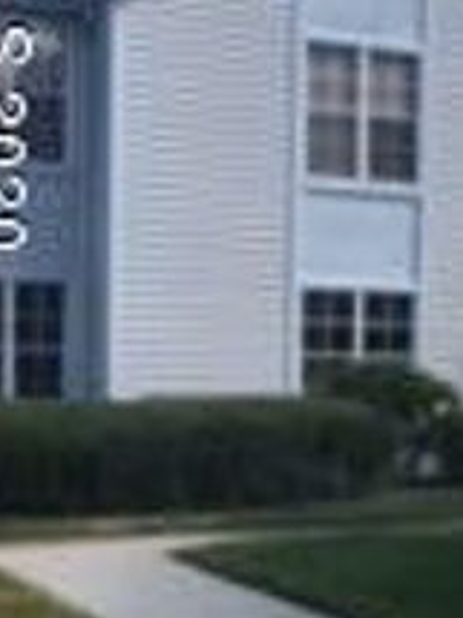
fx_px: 1607
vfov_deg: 21.7
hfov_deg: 15.4
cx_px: 641
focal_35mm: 90
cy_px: 404
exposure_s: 1/974
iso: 25
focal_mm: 4.15
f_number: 2.2
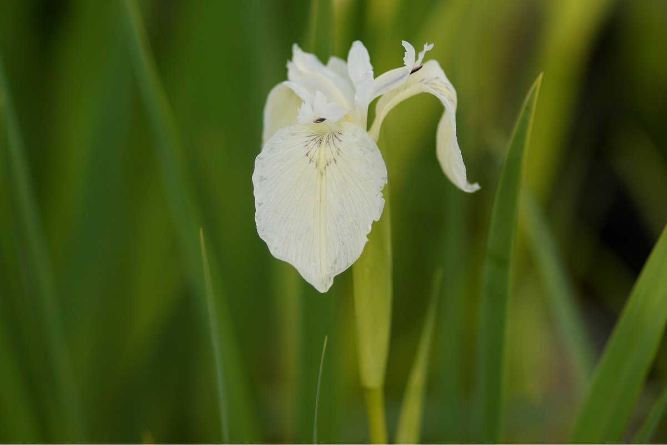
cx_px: 334
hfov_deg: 13.7
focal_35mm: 150
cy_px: 222
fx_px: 2779
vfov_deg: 9.1
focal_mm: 100
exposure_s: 1/500
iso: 100
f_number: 2.8
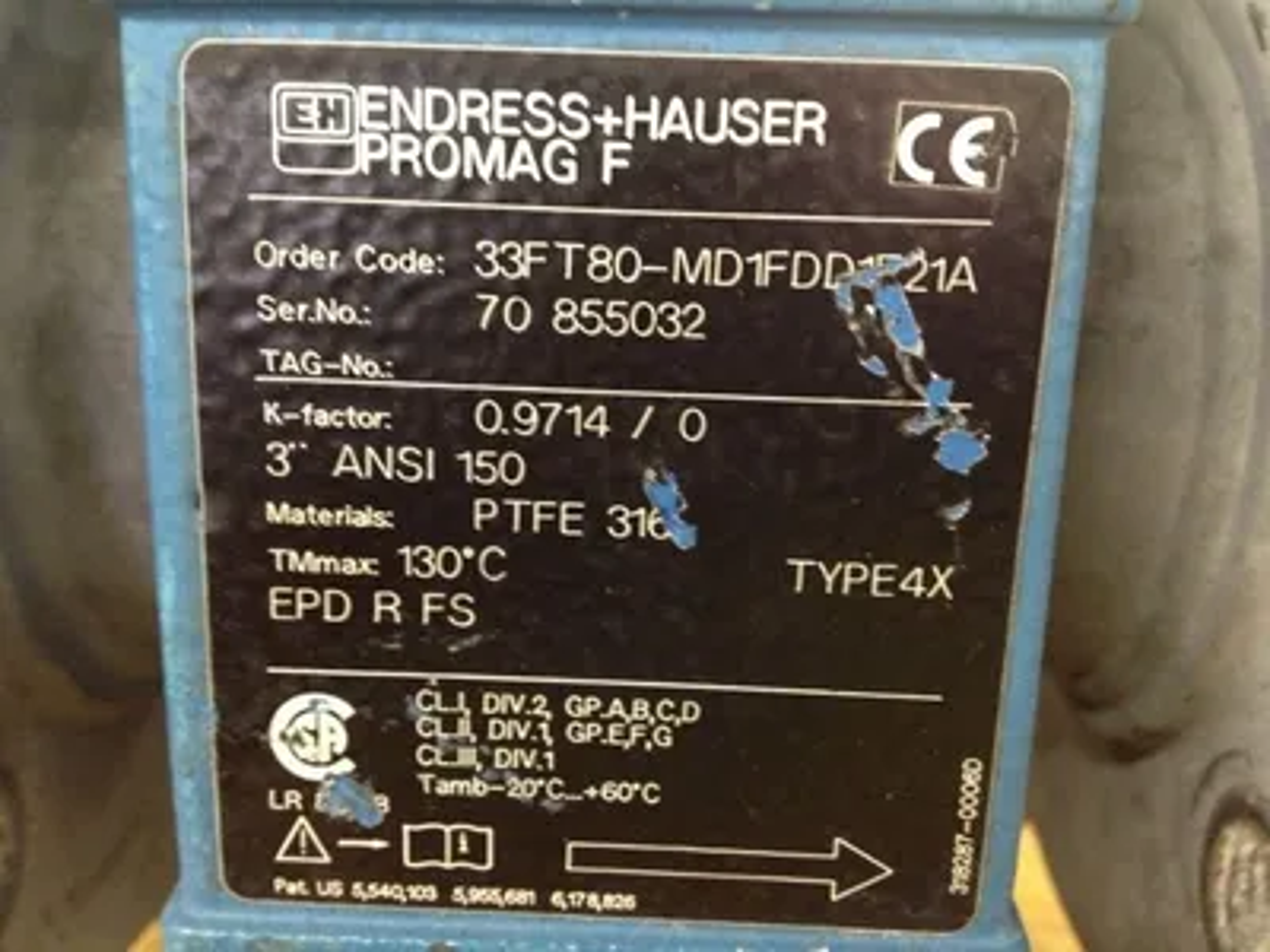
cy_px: 476
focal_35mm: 35
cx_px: 635
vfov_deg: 40.7
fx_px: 1284
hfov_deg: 52.6
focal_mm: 4.28
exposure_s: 1/15
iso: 400
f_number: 2.4
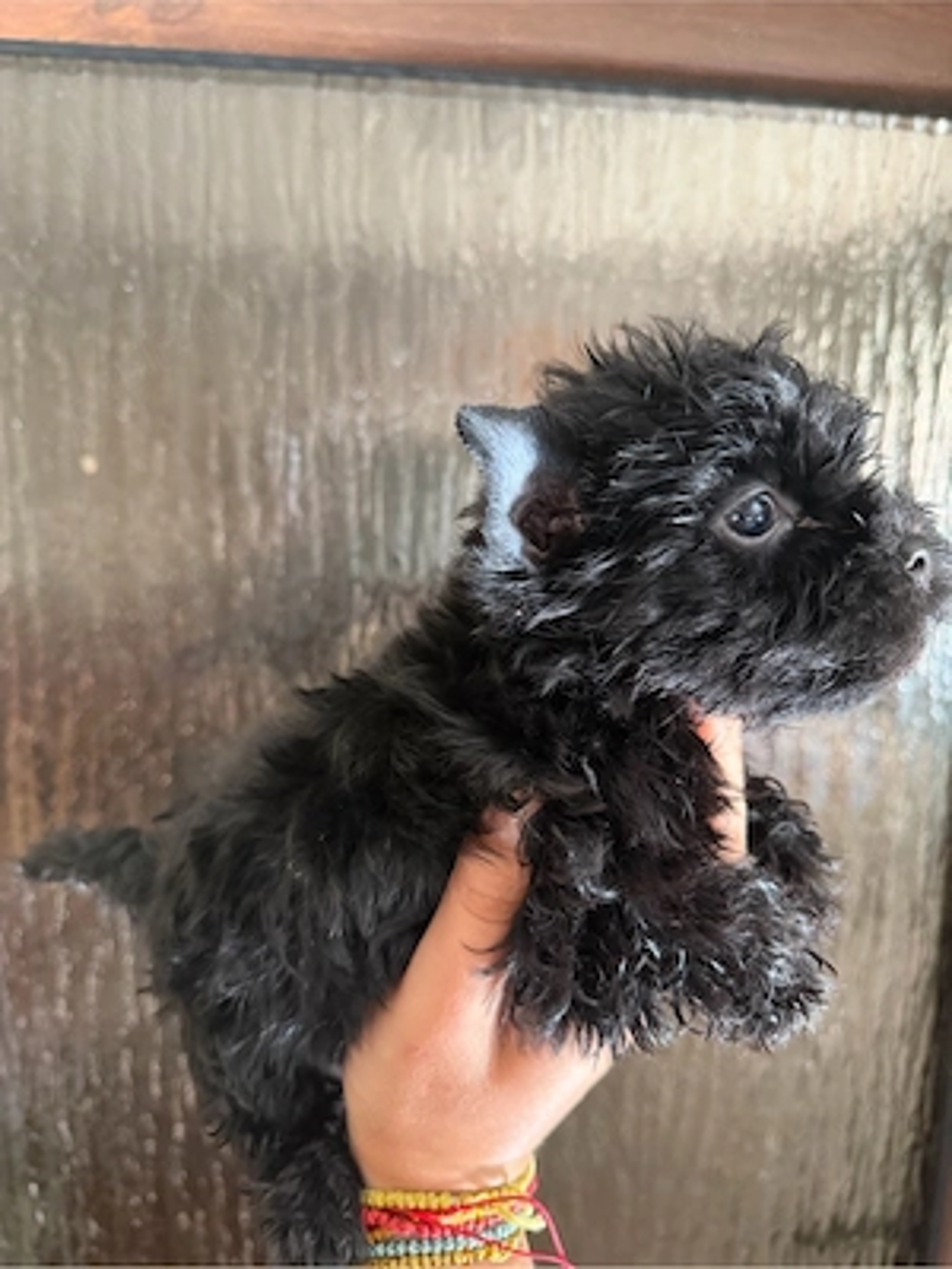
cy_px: 634
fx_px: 880
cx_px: 476
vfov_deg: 71.6
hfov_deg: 56.8
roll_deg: -1.2
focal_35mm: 24
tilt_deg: -11.0
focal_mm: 6.76
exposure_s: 1/54
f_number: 1.78
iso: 800
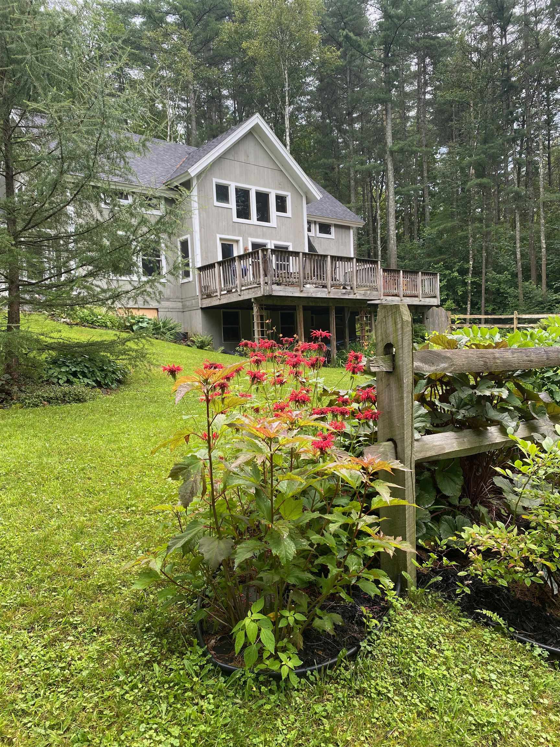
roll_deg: +3.8
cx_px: 280
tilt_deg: -1.9
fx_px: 561
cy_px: 374
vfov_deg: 67.3
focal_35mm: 26
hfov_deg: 53.1
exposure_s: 1/350
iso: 32
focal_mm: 4.25
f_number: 1.8
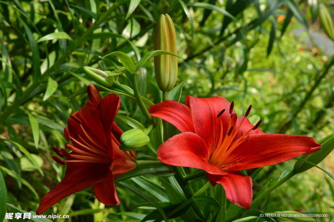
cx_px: 167
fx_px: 862
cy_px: 111
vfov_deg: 14.7
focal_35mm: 93
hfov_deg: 21.9
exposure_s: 1/250
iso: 1000
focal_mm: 62
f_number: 16
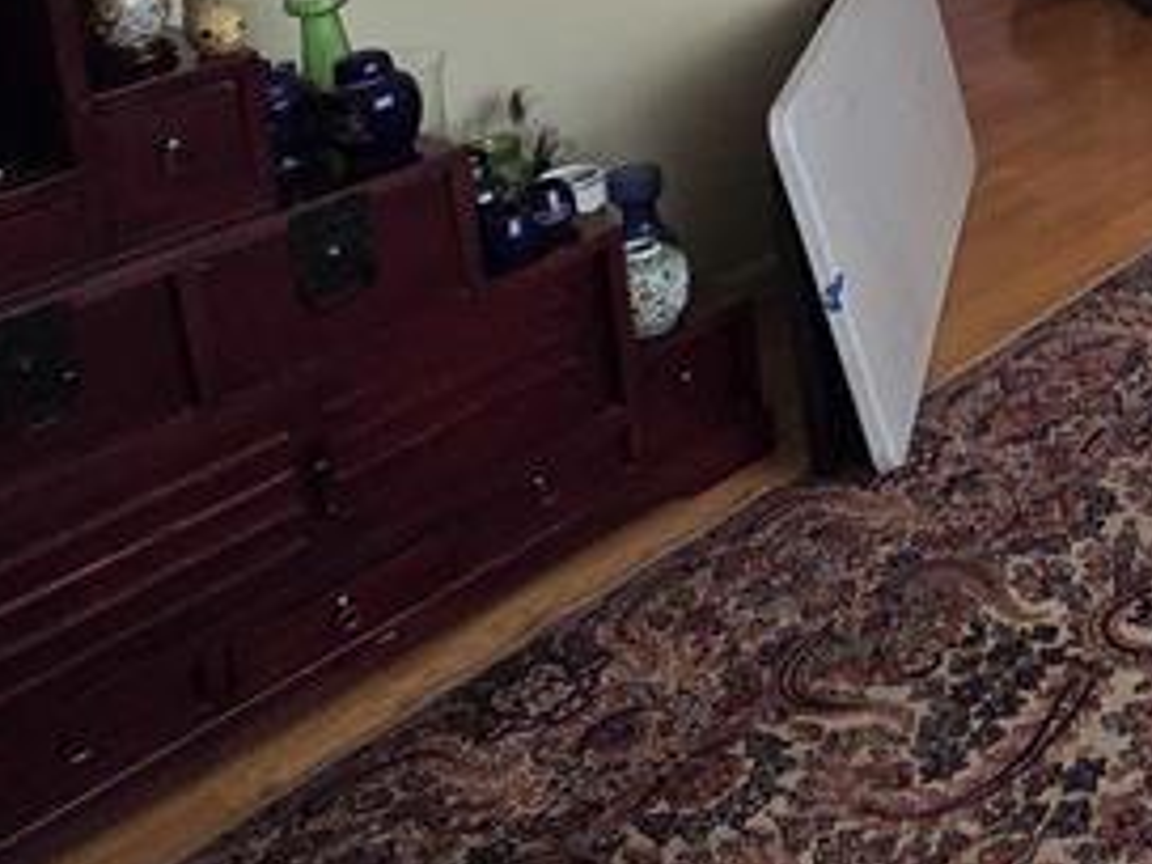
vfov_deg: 26.3
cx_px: 1576
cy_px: -186
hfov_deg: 29.5
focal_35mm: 49
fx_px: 1631
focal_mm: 2.2
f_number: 2.2
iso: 250
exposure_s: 1/120
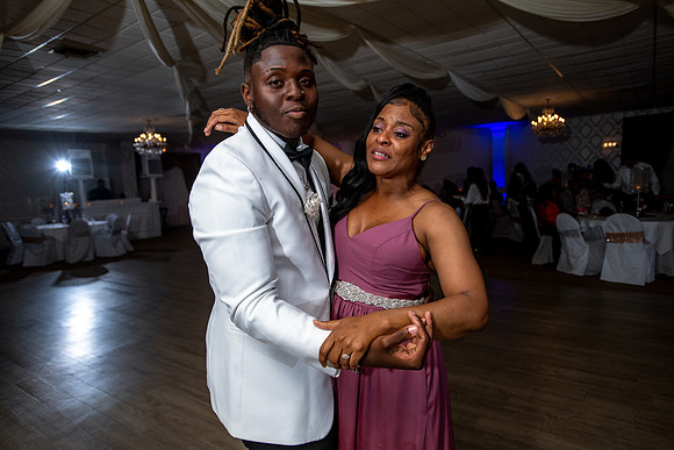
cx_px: 337
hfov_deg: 73.7
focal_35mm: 24
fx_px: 449
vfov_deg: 53.2
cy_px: 225
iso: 200
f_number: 4
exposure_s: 1/160
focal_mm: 24
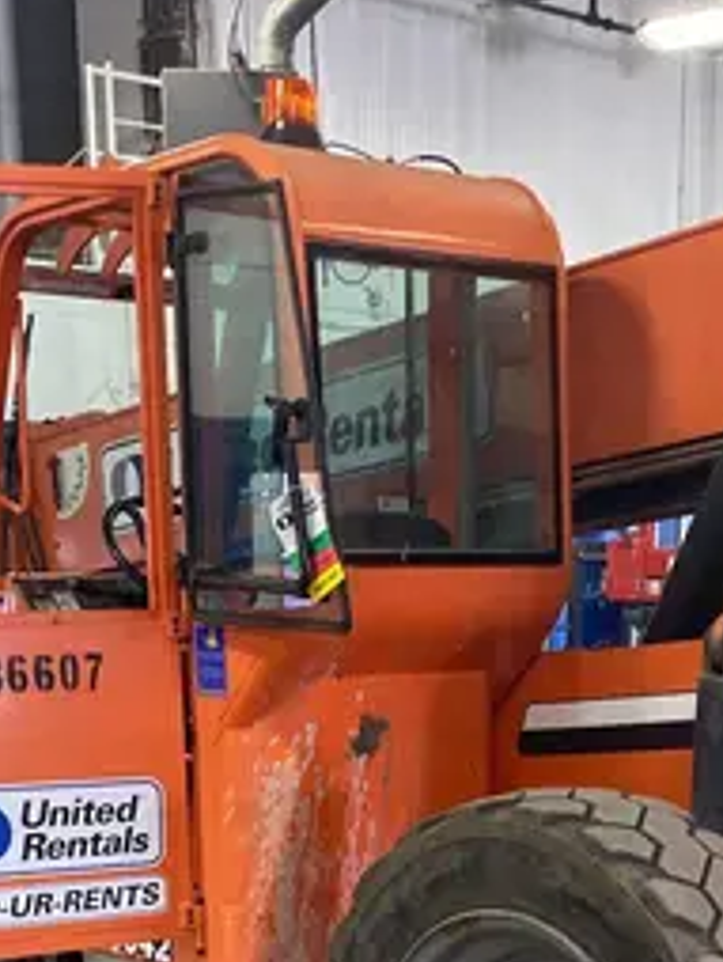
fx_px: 2085
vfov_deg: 23.5
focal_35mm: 75
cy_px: 1180
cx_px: 492
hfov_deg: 19.6
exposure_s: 1/60
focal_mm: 4.25
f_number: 1.8
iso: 250
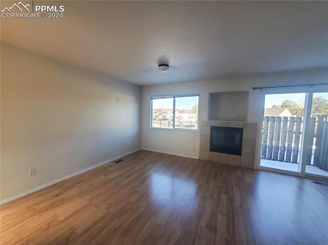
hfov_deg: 106.2
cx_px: 164
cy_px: 122
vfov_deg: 89.8
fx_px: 123
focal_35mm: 13
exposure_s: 1/91.7
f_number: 2.2
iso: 80
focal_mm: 1.8
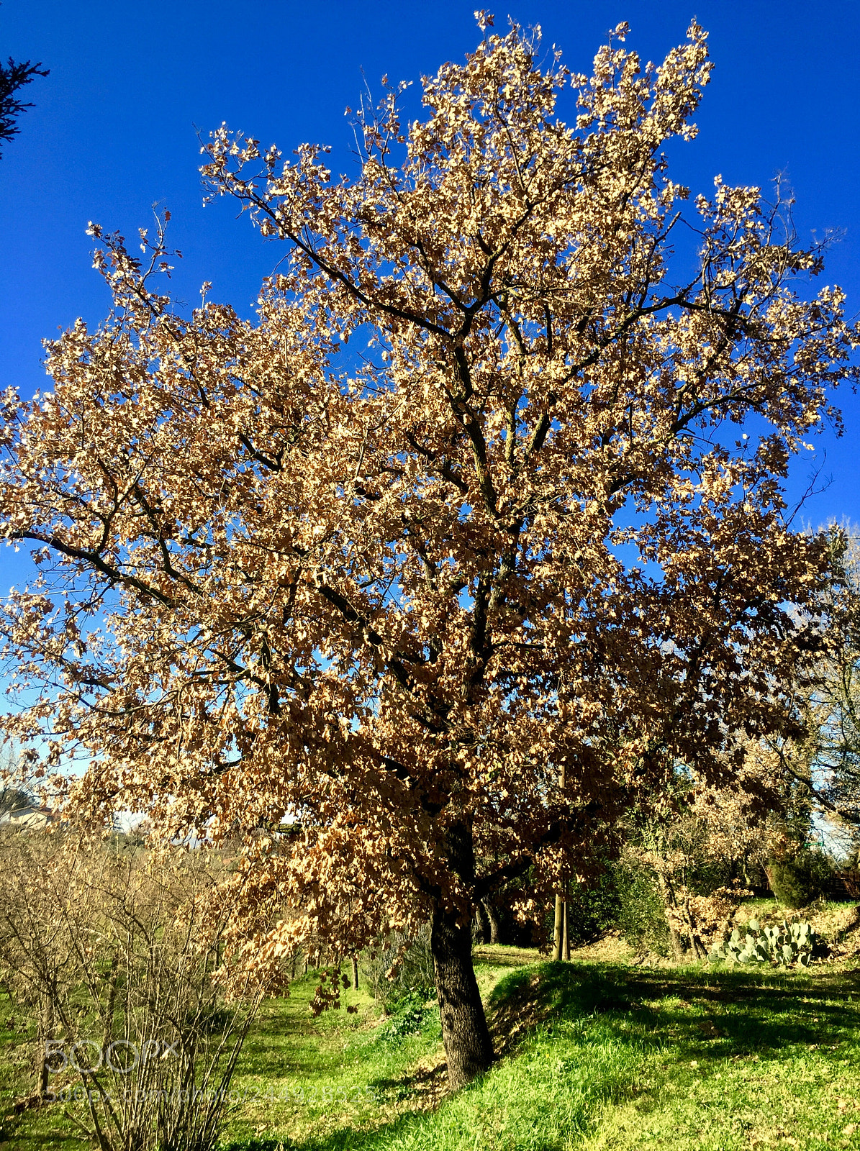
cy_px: 576
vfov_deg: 61.7
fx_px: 963
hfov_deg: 48.1
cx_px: 430
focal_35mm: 29
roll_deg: -4.8
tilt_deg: +15.7
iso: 32
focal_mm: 4.15
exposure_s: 1/898
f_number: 2.2
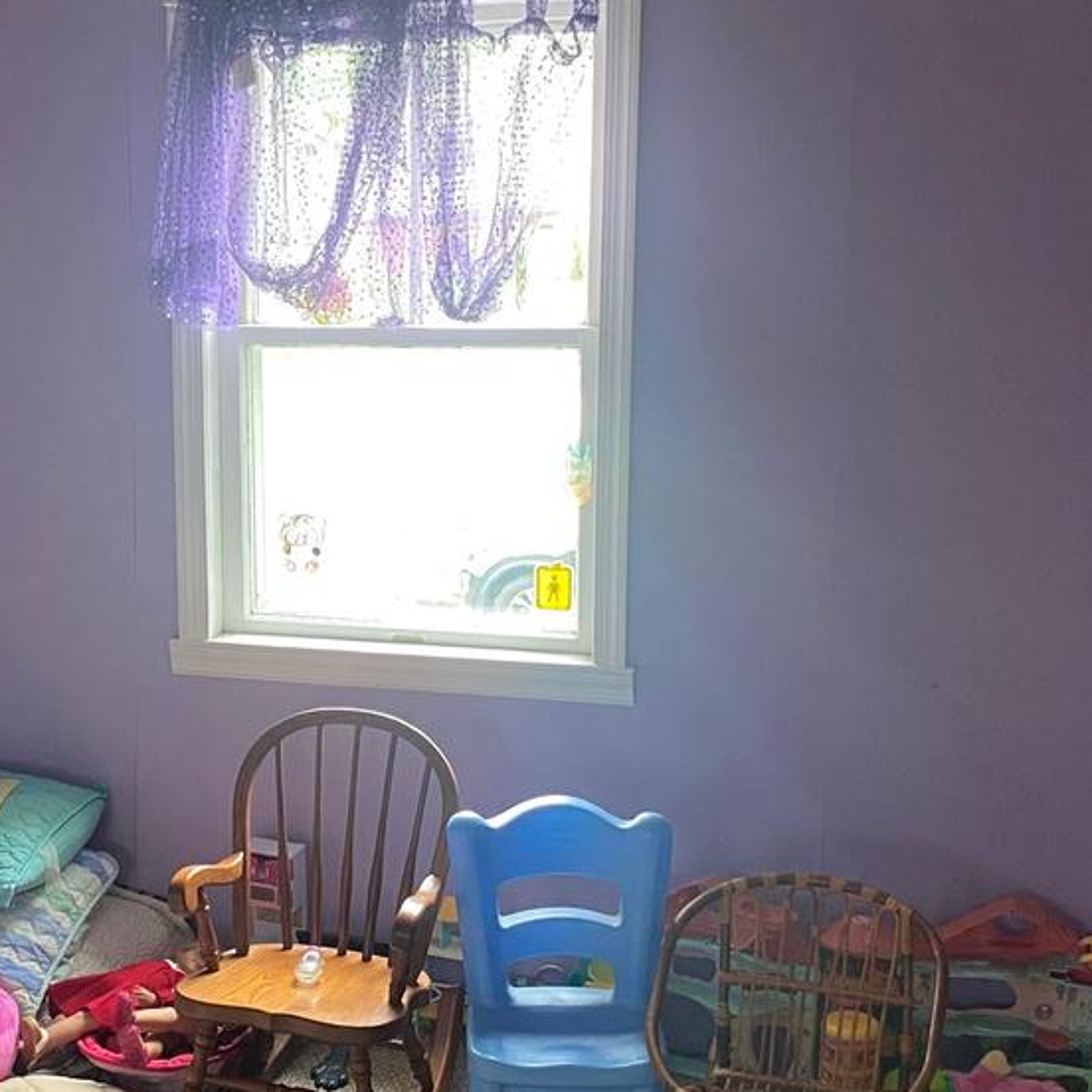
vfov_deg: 28.6
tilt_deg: -10.0
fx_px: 2141
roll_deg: +0.8
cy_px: 554
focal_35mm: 60
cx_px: 233
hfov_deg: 28.1
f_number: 1.8
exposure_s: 1/60
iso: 200
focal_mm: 4.25
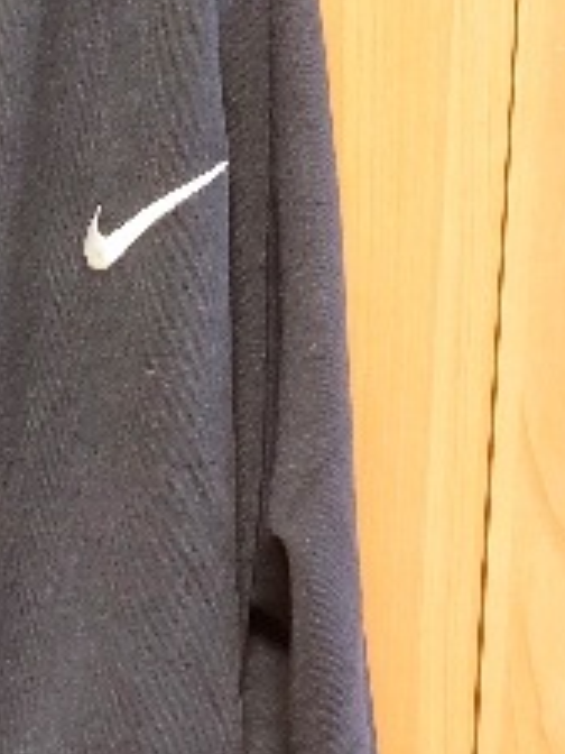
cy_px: 471
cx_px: -198
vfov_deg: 25.3
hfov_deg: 17.7
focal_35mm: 77
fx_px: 1676
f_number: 1.8
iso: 400
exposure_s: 1/30
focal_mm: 5.23
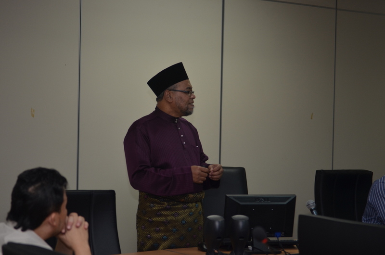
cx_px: 192
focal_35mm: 82
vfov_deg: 16.5
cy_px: 128
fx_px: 881
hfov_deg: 24.7
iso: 320
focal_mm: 55
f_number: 2.8
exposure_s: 1/160
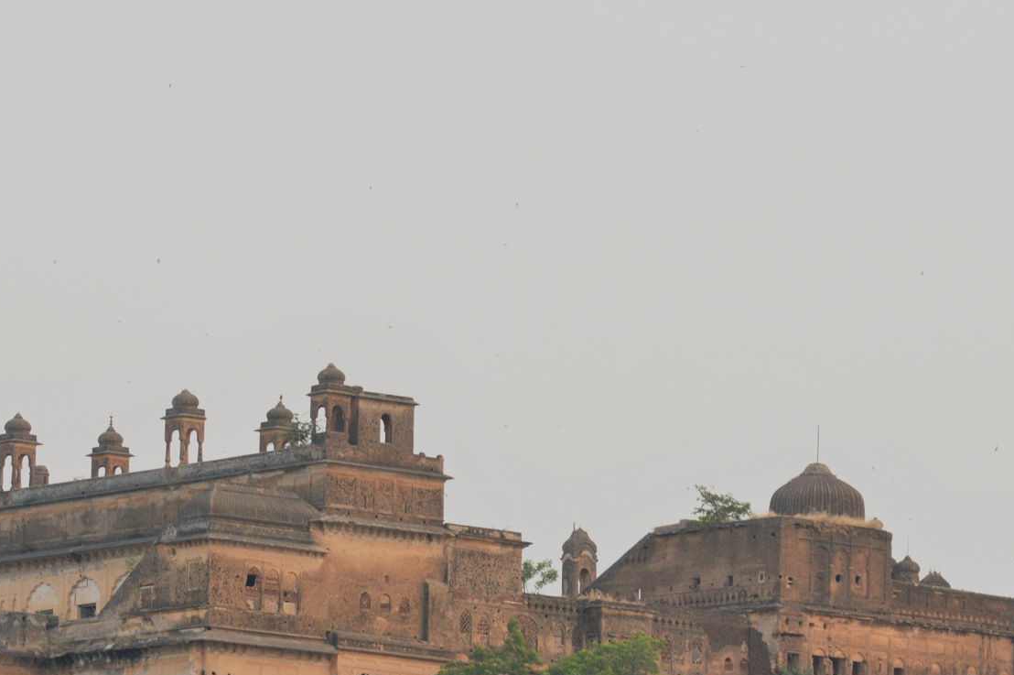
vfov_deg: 5.7
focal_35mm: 239
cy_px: 511
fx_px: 6727
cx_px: 410
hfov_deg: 8.6
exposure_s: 1/125
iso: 280
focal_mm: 92
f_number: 5.6
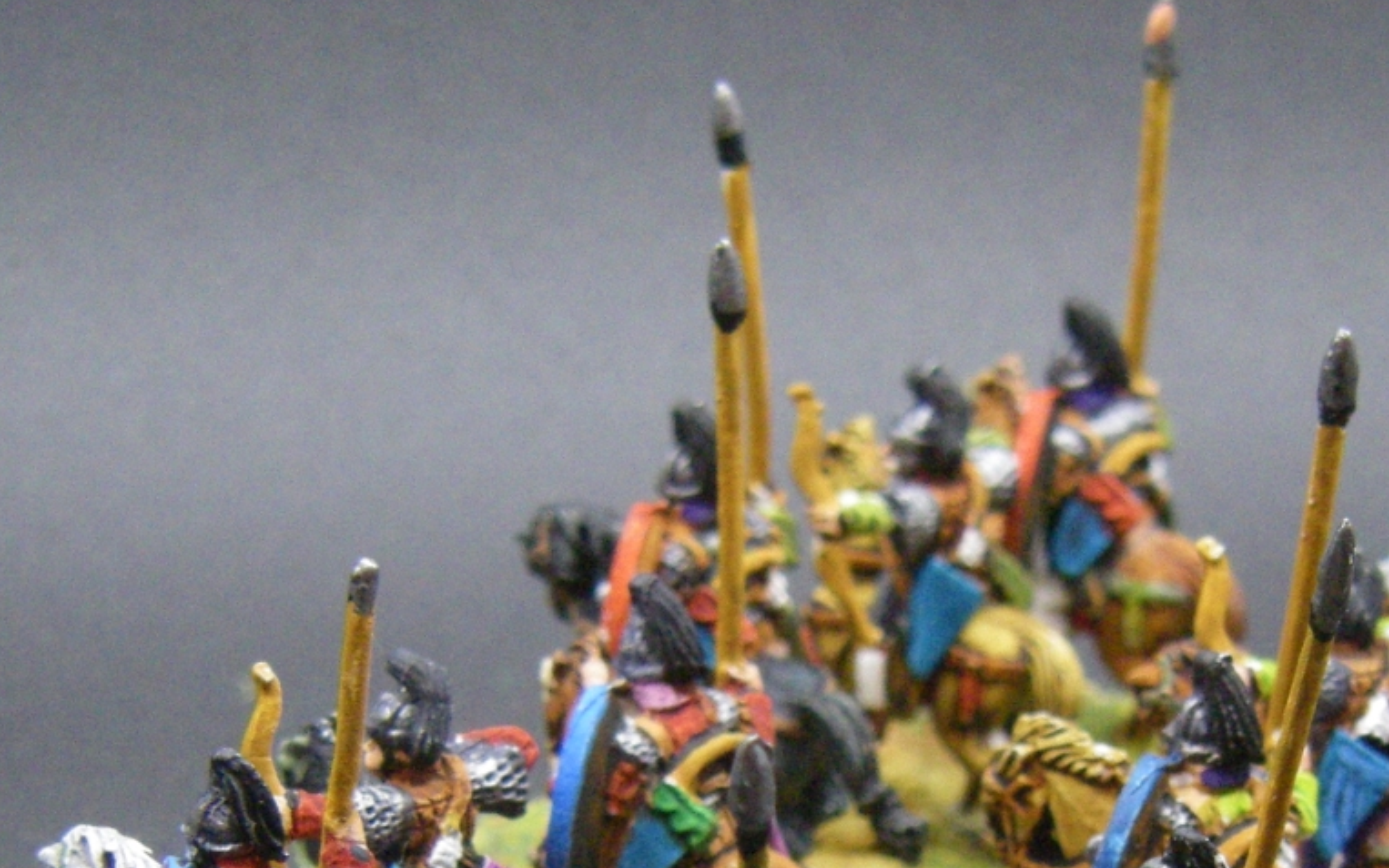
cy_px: 977
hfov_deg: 16.8
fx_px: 4694
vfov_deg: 10.4
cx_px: 879
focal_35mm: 124
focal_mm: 10.3
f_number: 3.8
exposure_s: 1/60
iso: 500
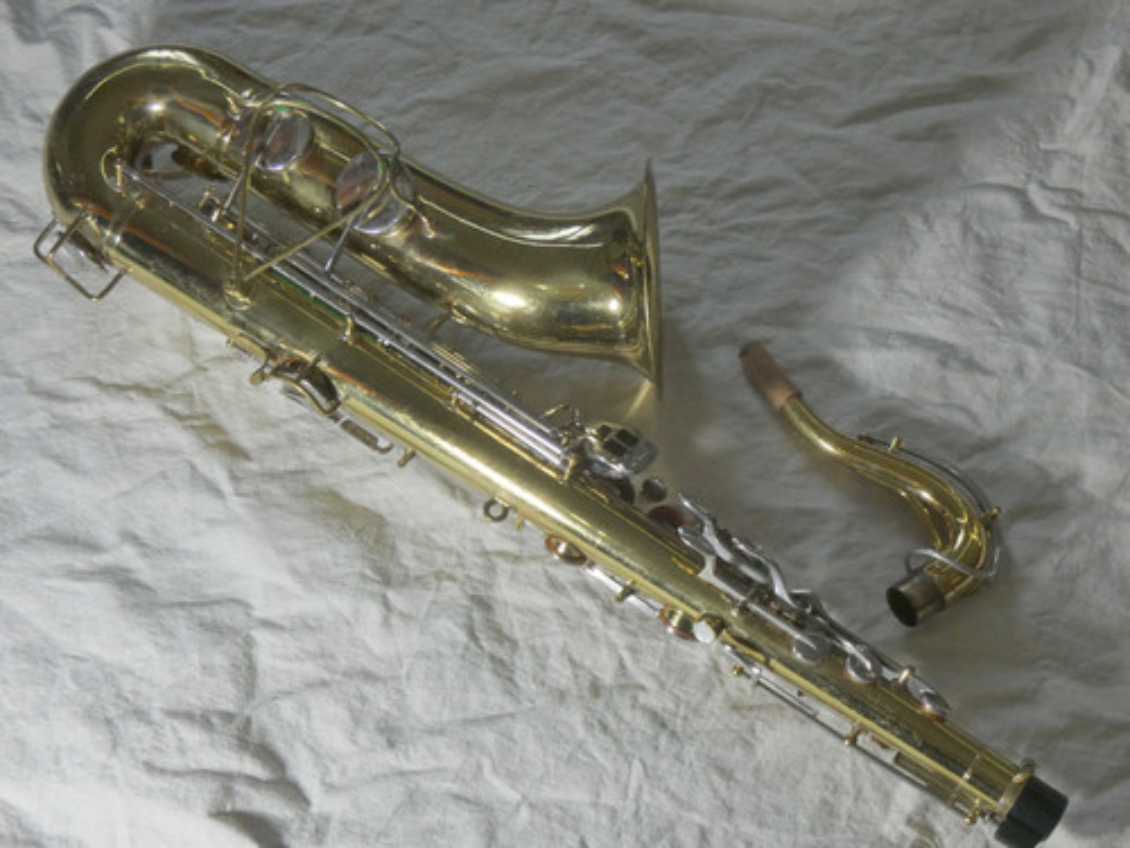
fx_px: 1991
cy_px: 424
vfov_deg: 24.0
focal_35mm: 61
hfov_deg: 31.7
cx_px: 565
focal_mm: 10.8
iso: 200
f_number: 4.1
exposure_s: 1/50
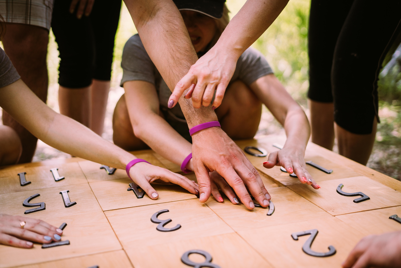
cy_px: 134
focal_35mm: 50
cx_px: 200
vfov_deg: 27.0
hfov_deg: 39.6
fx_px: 557
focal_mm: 50
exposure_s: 1/2000
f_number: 2.2
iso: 320
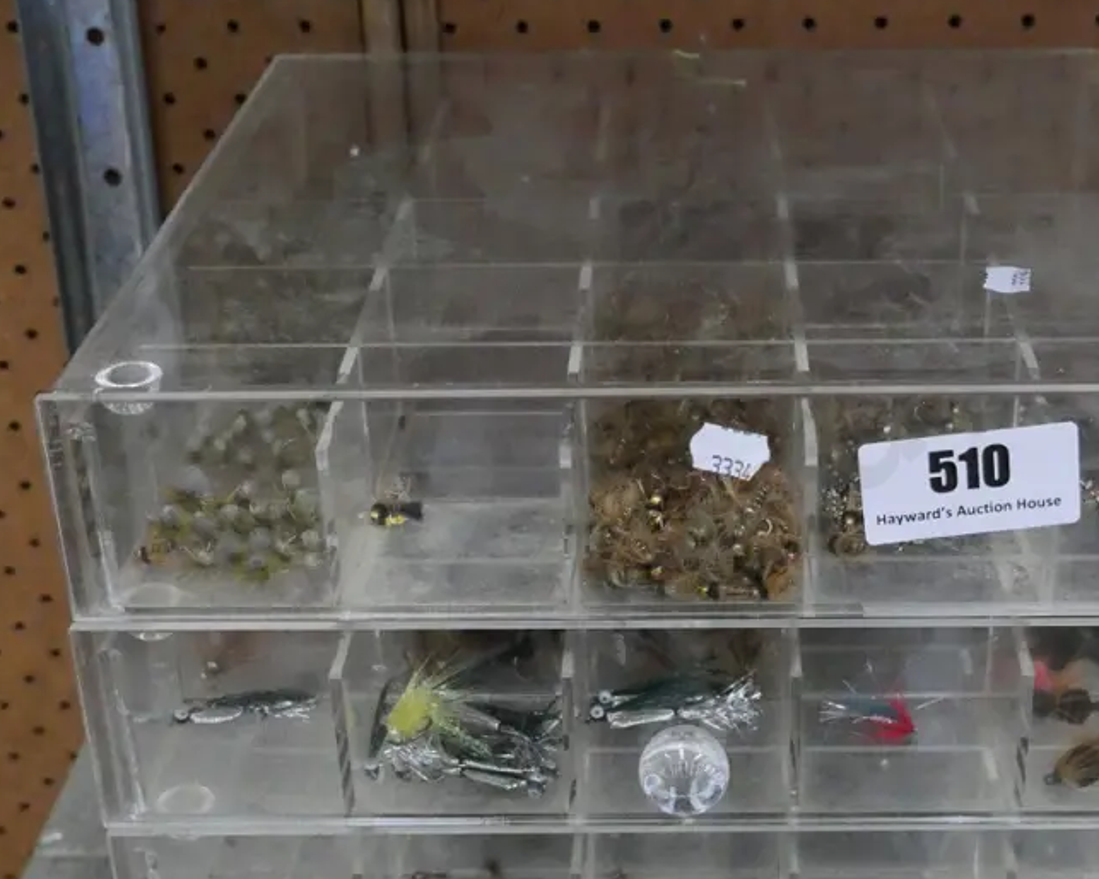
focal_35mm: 56
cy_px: 587
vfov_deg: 27.0
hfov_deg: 33.5
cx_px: 665
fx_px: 1821
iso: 6400
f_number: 3.9
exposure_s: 1/320
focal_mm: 18
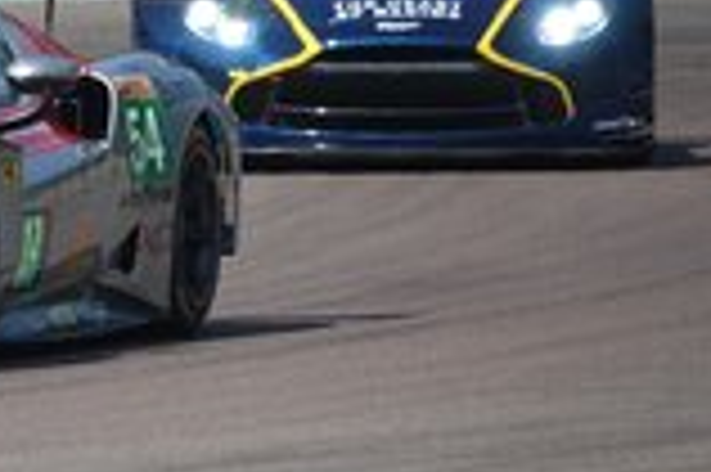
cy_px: 297
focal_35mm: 999
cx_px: -279
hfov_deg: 2.1
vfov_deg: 1.4
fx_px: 19710
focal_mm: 128.59
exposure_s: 1/800
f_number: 4.5
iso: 100
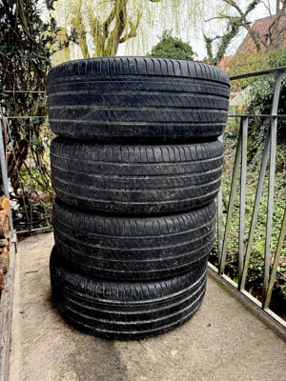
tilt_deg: -15.4
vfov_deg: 71.6
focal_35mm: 24
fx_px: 264
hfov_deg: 56.8
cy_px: 190
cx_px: 143
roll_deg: +0.3
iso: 100
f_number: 1.78
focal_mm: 6.76
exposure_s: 1/124
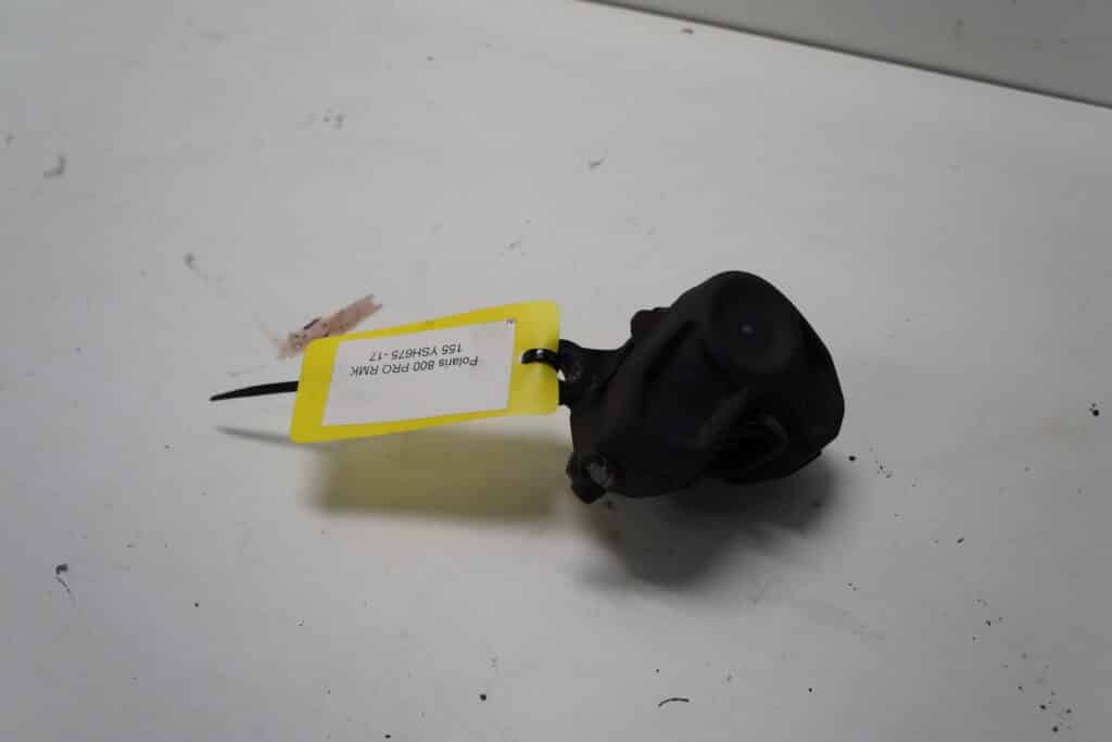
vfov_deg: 43.6
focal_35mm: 30
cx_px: 556
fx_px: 927
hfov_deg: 61.9
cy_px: 371
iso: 125
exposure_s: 1/60
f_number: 5
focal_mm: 20
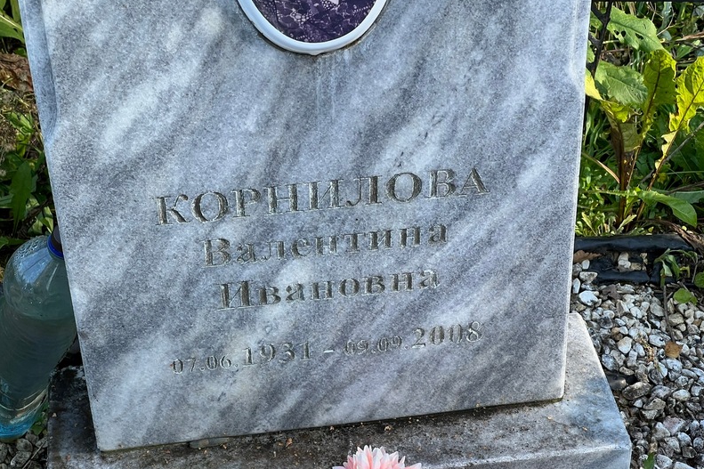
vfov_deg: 16.8
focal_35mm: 81
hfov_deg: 25.1
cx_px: 355
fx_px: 1584
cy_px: 261
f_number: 2.8
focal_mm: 9
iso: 32
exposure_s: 1/133
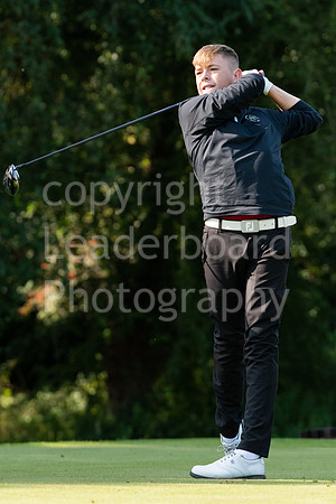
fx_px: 5670
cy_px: 252
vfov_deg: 5.1
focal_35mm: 405
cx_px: 168
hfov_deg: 3.4
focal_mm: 270
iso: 2000
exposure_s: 1/2000
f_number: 6.3
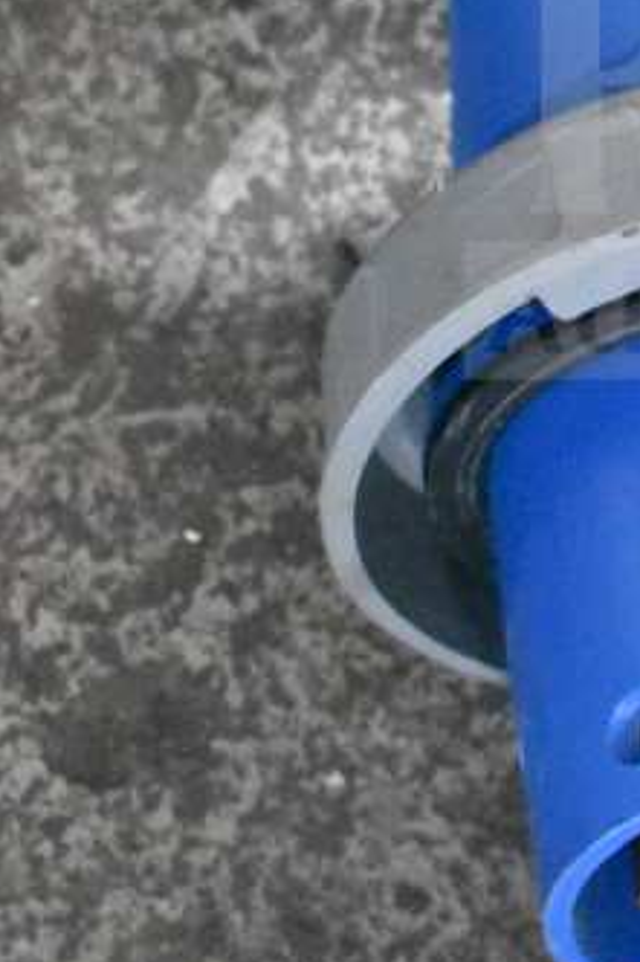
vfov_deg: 9.0
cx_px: 788
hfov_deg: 6.0
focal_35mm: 227
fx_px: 6069
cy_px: 149
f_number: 5.6
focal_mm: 55
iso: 18000
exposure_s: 1/100
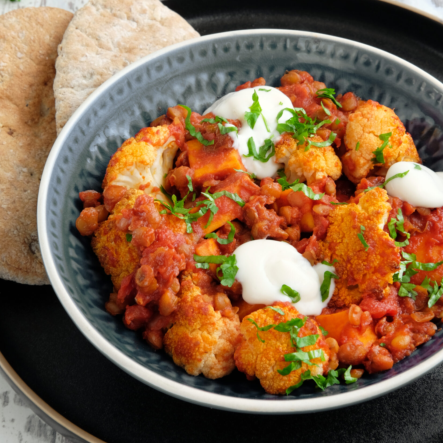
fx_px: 1014
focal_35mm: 70
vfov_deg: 24.6
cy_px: 169
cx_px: 214
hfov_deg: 24.7
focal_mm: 35
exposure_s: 1/5
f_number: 13
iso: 200
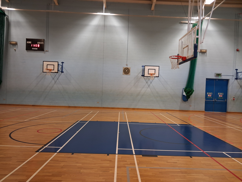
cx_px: 121
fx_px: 189
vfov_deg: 51.4
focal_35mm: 27
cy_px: 91
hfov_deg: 65.3
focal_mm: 4
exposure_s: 1/50
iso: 500
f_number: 1.8
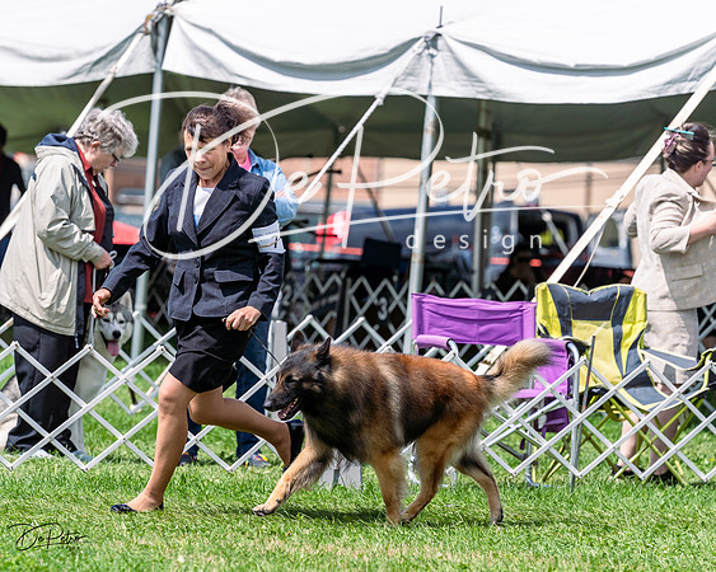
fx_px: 4771
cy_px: 286
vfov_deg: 6.9
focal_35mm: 225
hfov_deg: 8.6
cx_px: 358
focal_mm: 200
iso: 100
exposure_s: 1/1000
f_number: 5
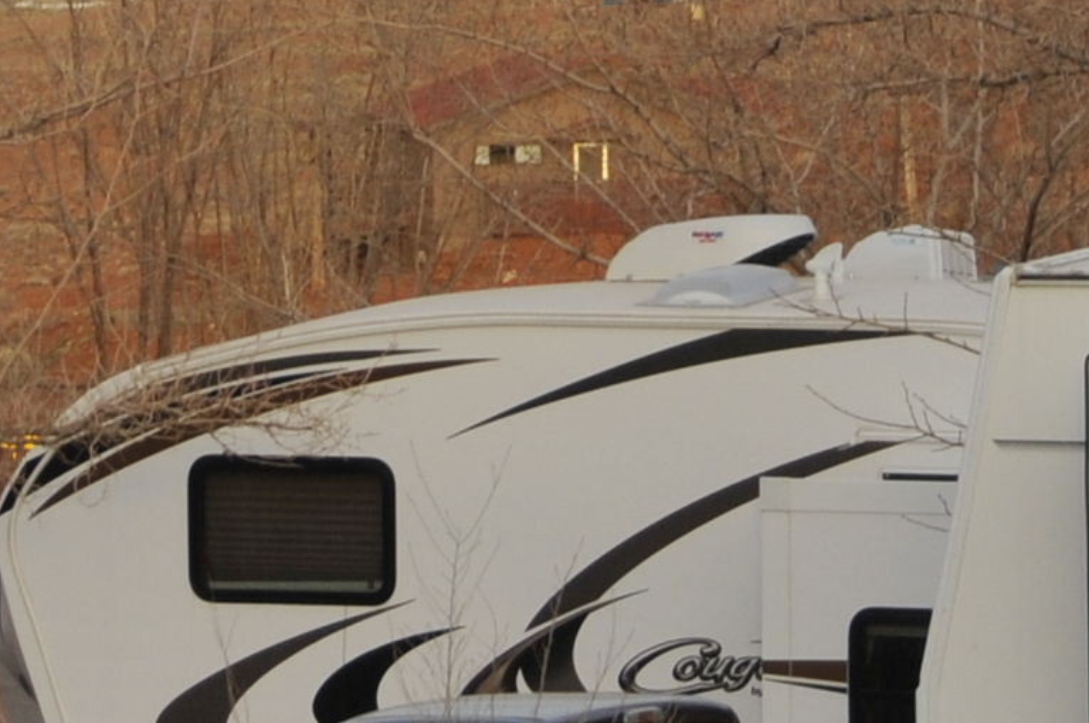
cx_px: 217
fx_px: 13921
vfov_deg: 3.0
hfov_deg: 4.5
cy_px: -320
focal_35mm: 461
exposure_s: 1/200
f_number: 7.1
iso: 200
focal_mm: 55
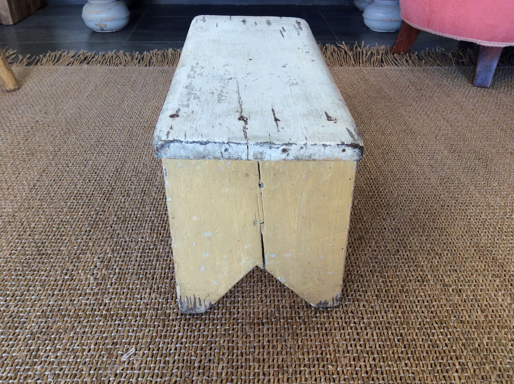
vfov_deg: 44.1
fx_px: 474
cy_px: 192
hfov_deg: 56.9
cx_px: 257
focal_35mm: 32
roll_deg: +0.3
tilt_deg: -31.8
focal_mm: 3.3
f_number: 2.4
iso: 50
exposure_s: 1/25
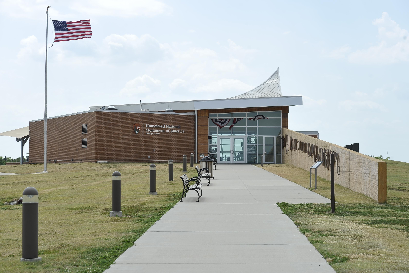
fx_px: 795
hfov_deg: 28.9
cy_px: 136
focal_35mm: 70
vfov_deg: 19.4
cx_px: 204
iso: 400
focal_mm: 70
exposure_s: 1/1000
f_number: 7.1
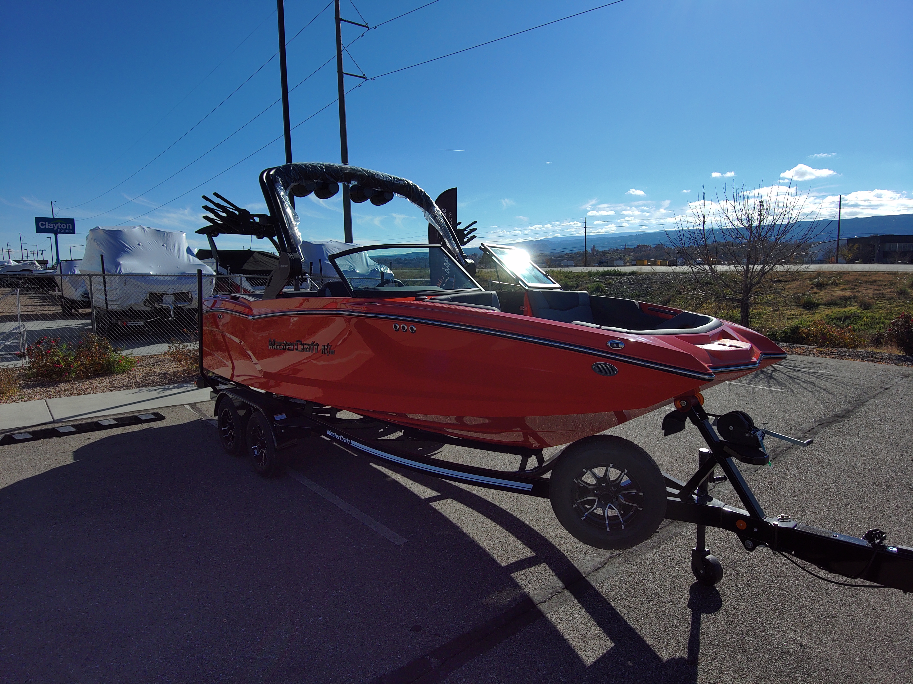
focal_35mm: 21
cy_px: 342
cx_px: 456
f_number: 2.8
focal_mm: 3.7
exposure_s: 1/2626
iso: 101
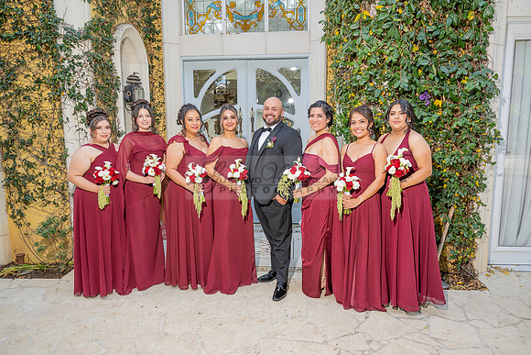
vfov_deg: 53.2
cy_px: 178
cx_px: 266
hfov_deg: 73.7
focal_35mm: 24
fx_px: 354
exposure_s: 1/200
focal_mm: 24
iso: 200
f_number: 3.5
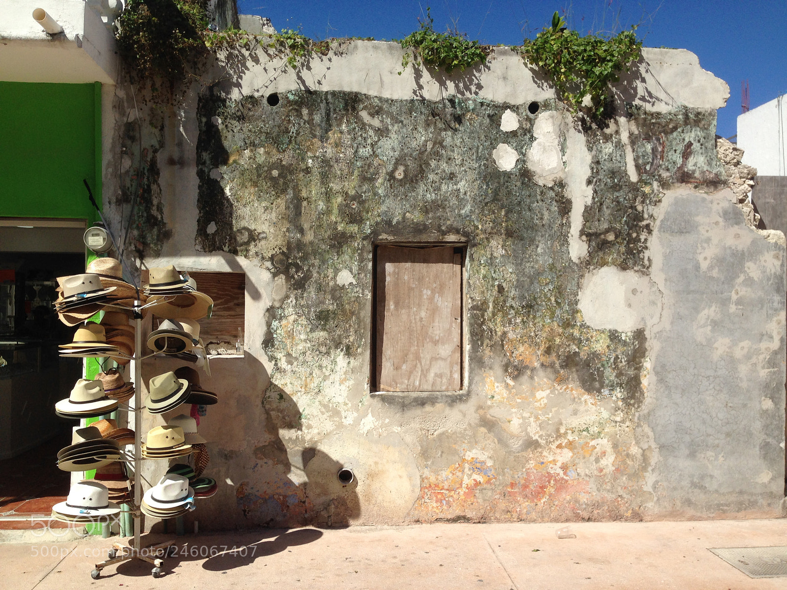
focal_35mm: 33
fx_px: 750
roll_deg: -1.2
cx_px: 394
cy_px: 295
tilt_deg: +2.0
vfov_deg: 42.9
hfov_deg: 55.4
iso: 50
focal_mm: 4.12
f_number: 2.4
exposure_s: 1/2358
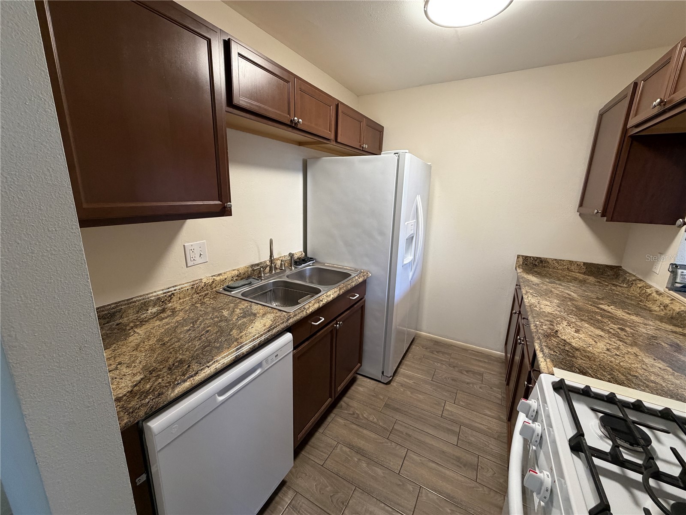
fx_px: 277
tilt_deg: -14.2
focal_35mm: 14
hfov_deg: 102.1
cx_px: 343
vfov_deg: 85.7
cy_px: 258
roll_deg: -1.5
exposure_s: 1/60
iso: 250
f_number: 2.2
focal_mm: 2.22
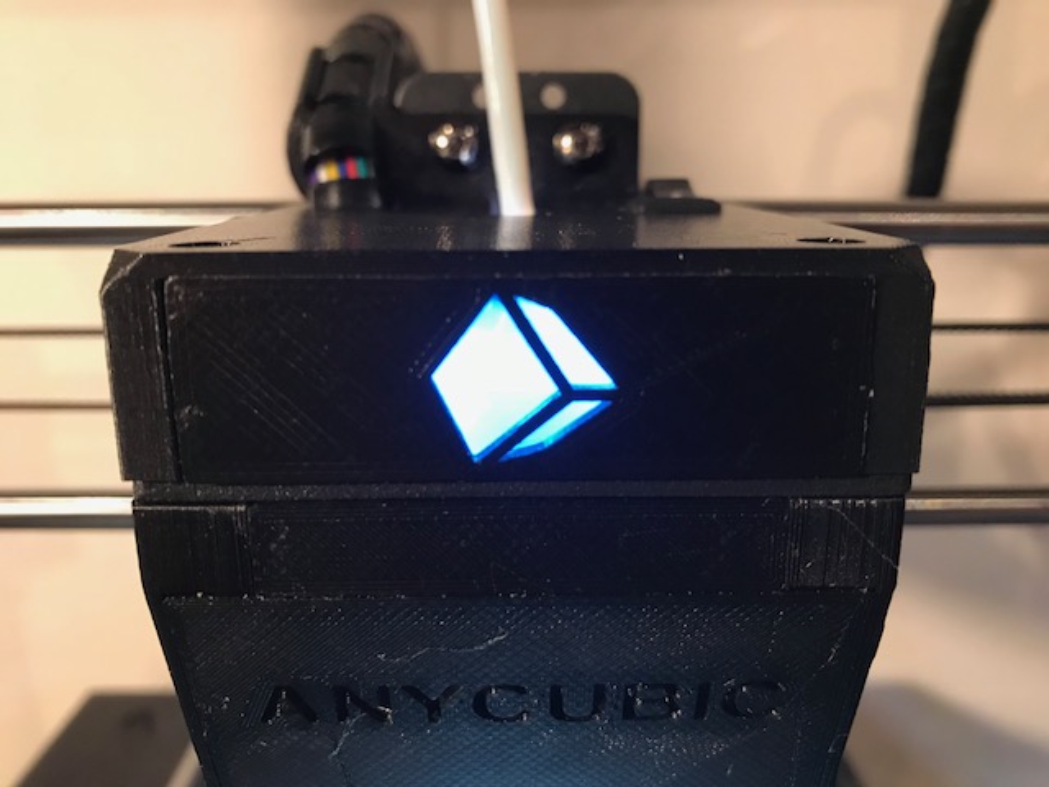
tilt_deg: -12.7
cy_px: 394
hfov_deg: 63.4
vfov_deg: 49.7
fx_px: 849
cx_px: 524
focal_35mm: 28
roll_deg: -0.5
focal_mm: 3.99
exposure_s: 1/17
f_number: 1.8
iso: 100
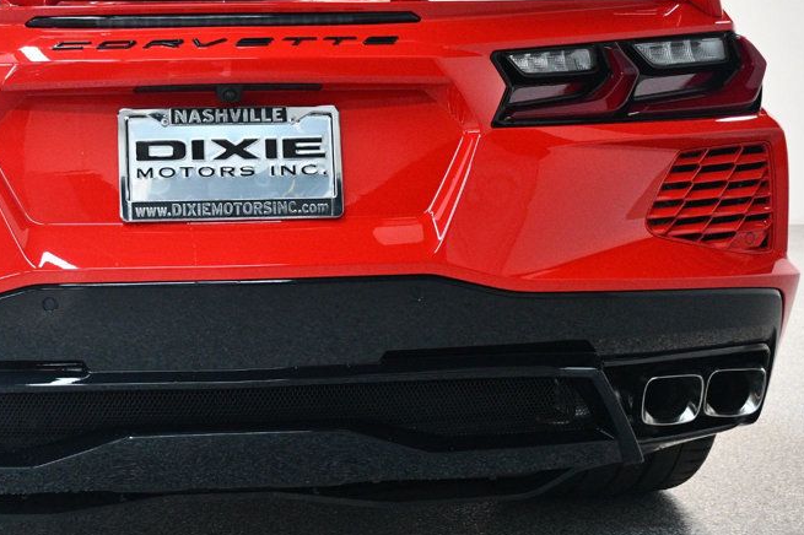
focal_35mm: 61
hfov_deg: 32.3
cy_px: 234
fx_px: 1362
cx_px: 201
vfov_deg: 22.2
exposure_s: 1/125
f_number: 3.8
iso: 3200
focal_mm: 26
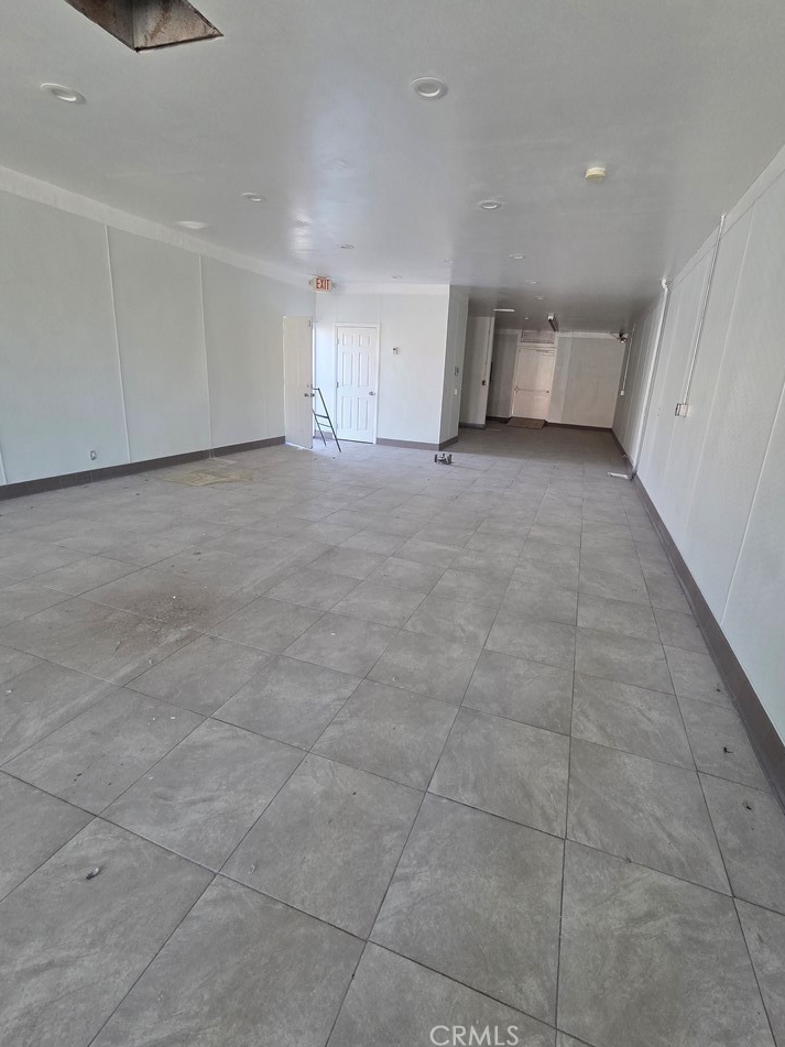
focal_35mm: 14
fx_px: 423
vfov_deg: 101.9
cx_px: 419
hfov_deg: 85.5
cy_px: 488
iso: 250
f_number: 2.2
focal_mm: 2.2
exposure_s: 1/120
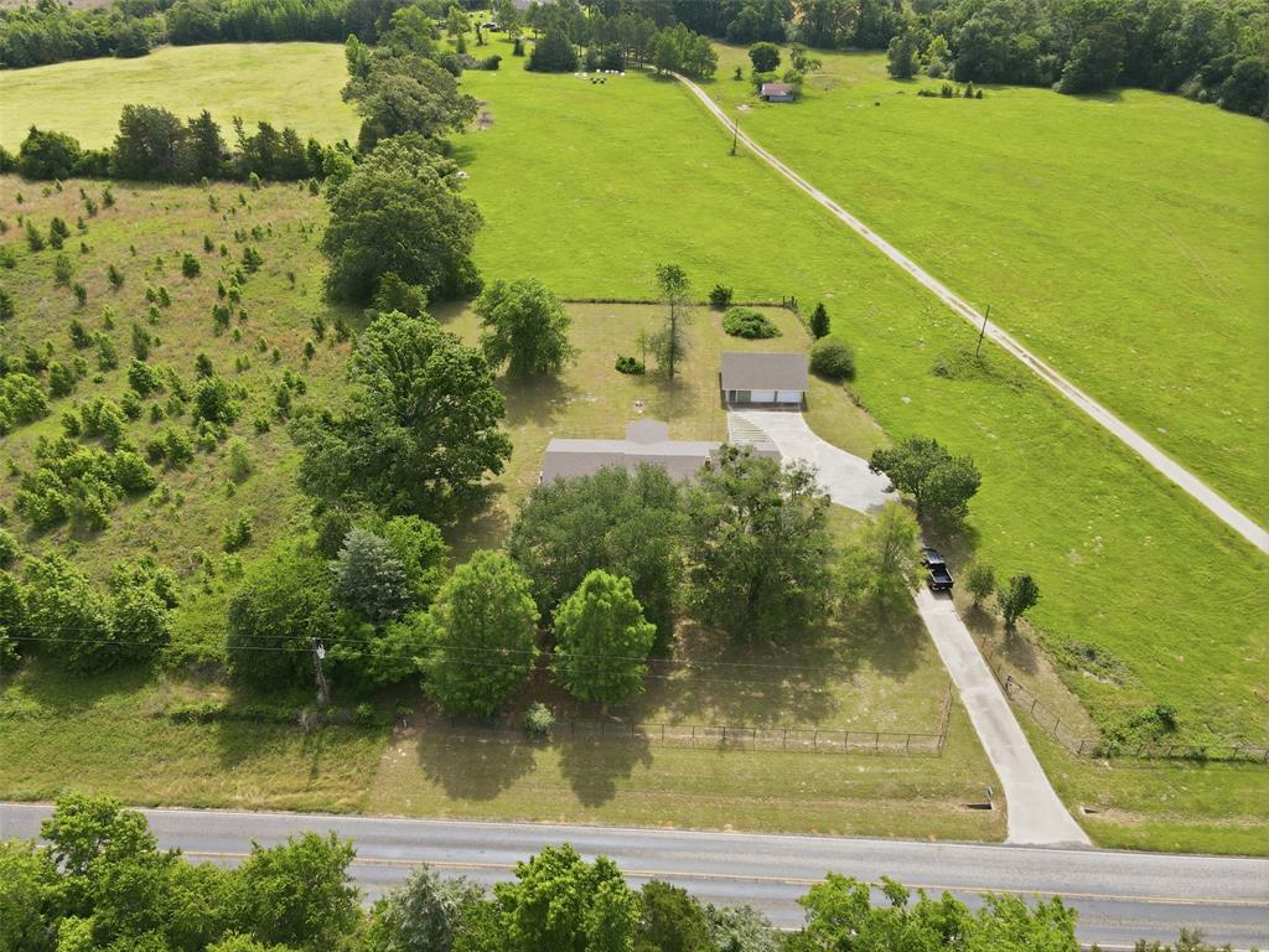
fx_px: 880
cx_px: 634
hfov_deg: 71.6
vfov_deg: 56.8
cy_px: 476
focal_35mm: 24
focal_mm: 4.5
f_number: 2.8
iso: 100
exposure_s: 1/350
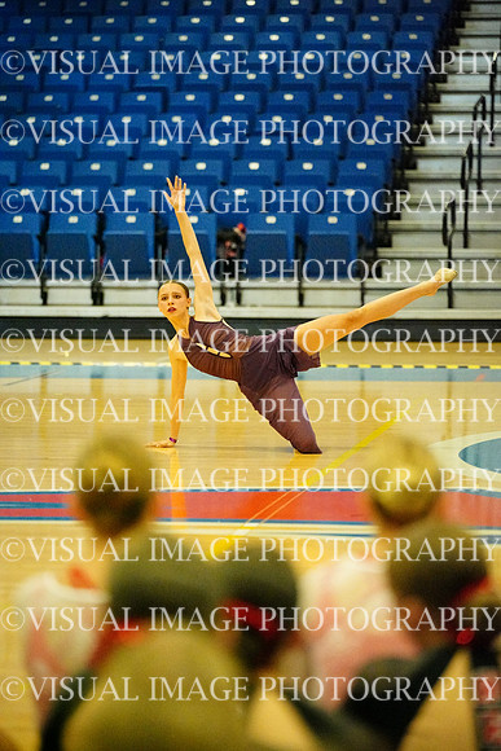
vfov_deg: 13.7
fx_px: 3129
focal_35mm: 150
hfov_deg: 9.2
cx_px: 250
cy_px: 376
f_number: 2.8
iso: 25600
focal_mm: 150
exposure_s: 1/1600
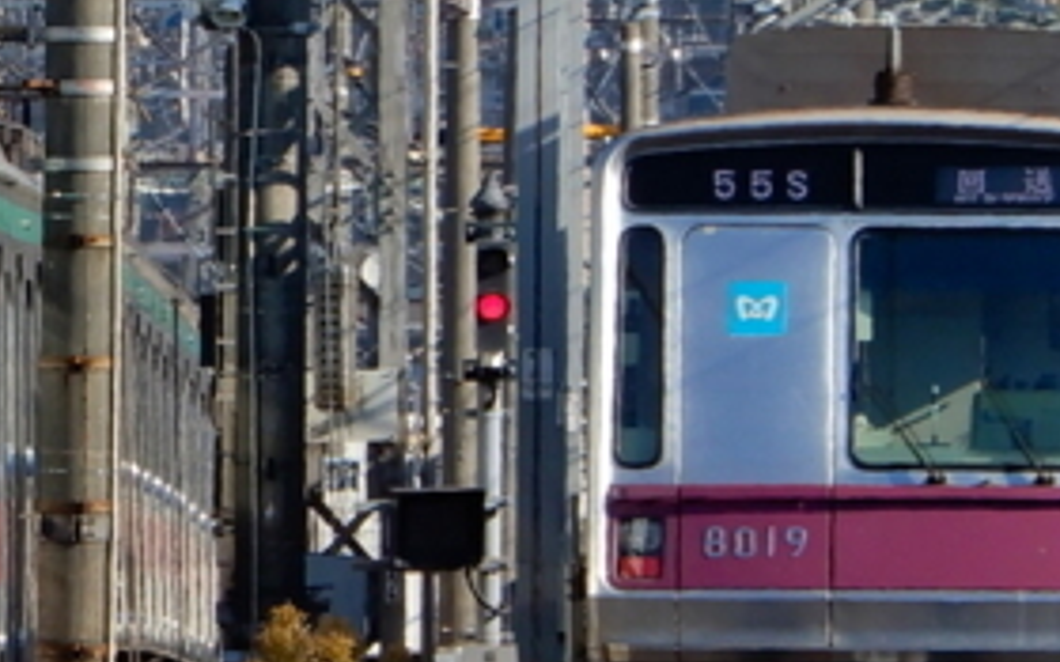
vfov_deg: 1.2
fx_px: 30766
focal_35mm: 1065
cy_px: 473
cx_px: -394
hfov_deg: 2.0
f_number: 6.3
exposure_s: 1/400
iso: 80
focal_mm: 49.1
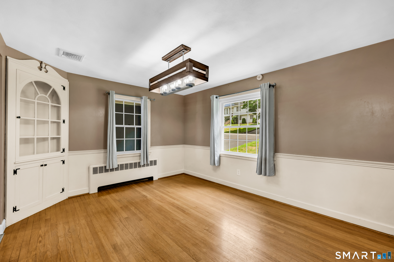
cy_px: 131
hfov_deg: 104.3
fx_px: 153
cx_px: 197
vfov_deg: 81.2
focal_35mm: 14
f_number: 8
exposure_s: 1/320
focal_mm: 14
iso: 250
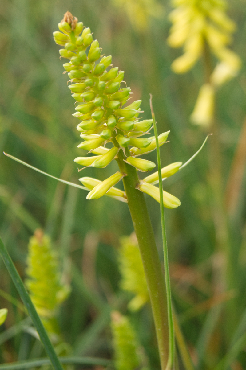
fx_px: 846
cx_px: 123
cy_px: 185
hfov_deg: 16.6
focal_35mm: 82
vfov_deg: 24.6
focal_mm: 55
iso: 500
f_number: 5.6
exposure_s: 1/500
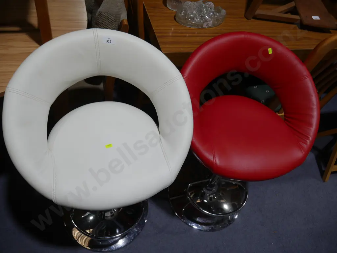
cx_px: 168
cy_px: 126
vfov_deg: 49.7
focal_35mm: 28
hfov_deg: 63.4
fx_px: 273
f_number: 4
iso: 200
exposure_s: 1/125
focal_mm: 14
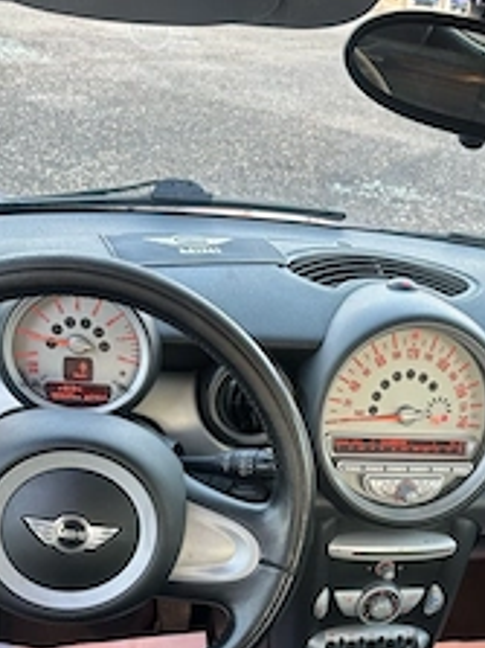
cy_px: 509
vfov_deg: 42.1
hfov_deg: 33.2
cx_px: 334
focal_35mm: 43
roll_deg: -10.8
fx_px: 804
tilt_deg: -30.7
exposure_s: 1/79
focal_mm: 6.86
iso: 250
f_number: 1.78
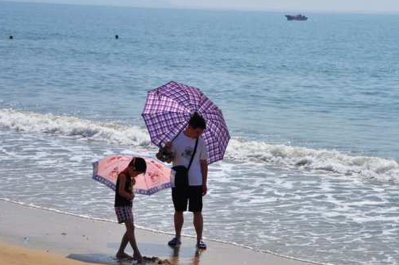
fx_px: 1295
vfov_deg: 11.7
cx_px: 256
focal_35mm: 117
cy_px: 136
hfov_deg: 17.5
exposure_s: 1/2500
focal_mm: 56
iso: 200
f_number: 5.6
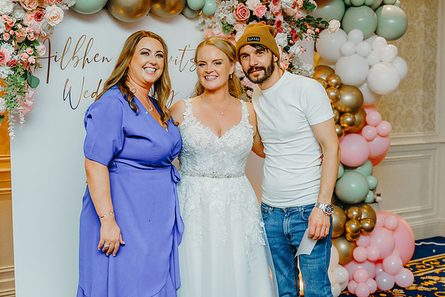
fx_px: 618
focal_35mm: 50
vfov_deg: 27.0
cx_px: 222
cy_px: 148
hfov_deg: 39.6
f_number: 2.8
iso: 2000
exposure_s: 1/200
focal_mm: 50
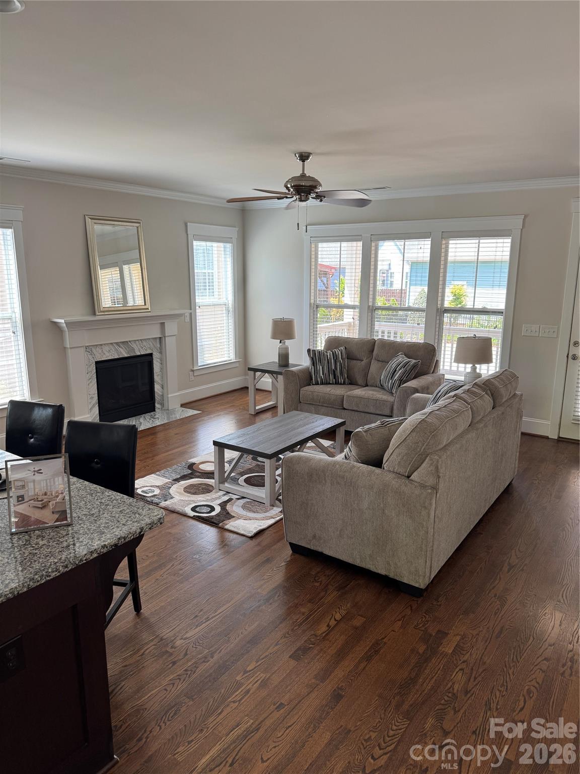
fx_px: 536
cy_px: 387
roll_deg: +0.0
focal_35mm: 24
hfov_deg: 56.8
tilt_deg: -13.1
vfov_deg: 71.6
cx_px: 290
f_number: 1.78
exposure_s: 1/121
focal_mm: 6.76
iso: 100
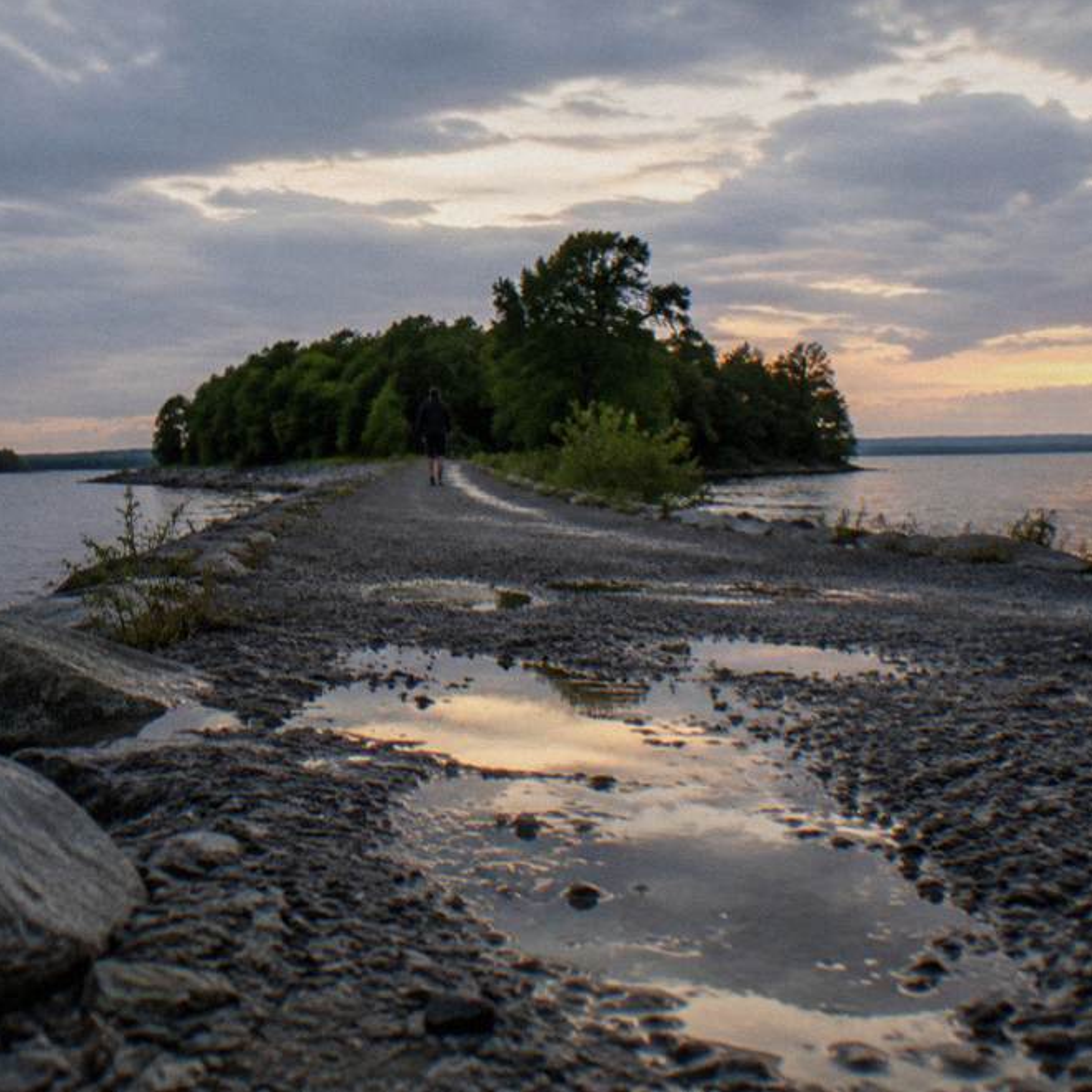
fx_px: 2248
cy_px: 544
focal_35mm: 63
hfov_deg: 27.3
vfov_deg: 27.3
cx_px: 474
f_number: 9
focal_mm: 49
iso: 6400
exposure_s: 1/25
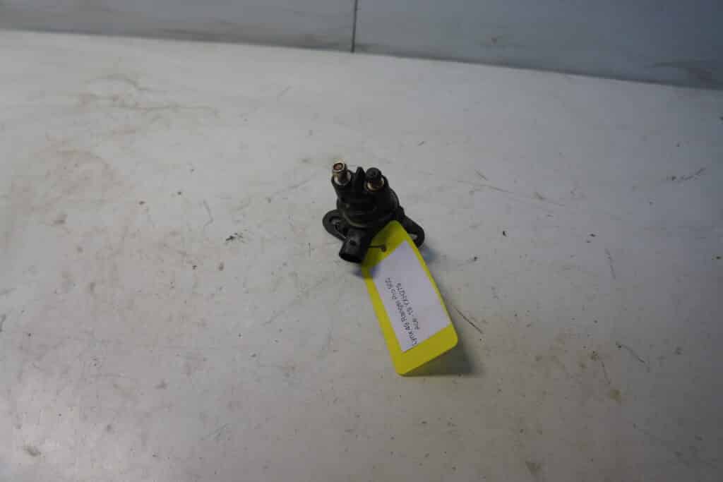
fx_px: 542
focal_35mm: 27
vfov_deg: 47.9
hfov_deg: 67.4
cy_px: 241
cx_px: 362
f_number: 3.5
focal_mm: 18
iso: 200
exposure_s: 1/60
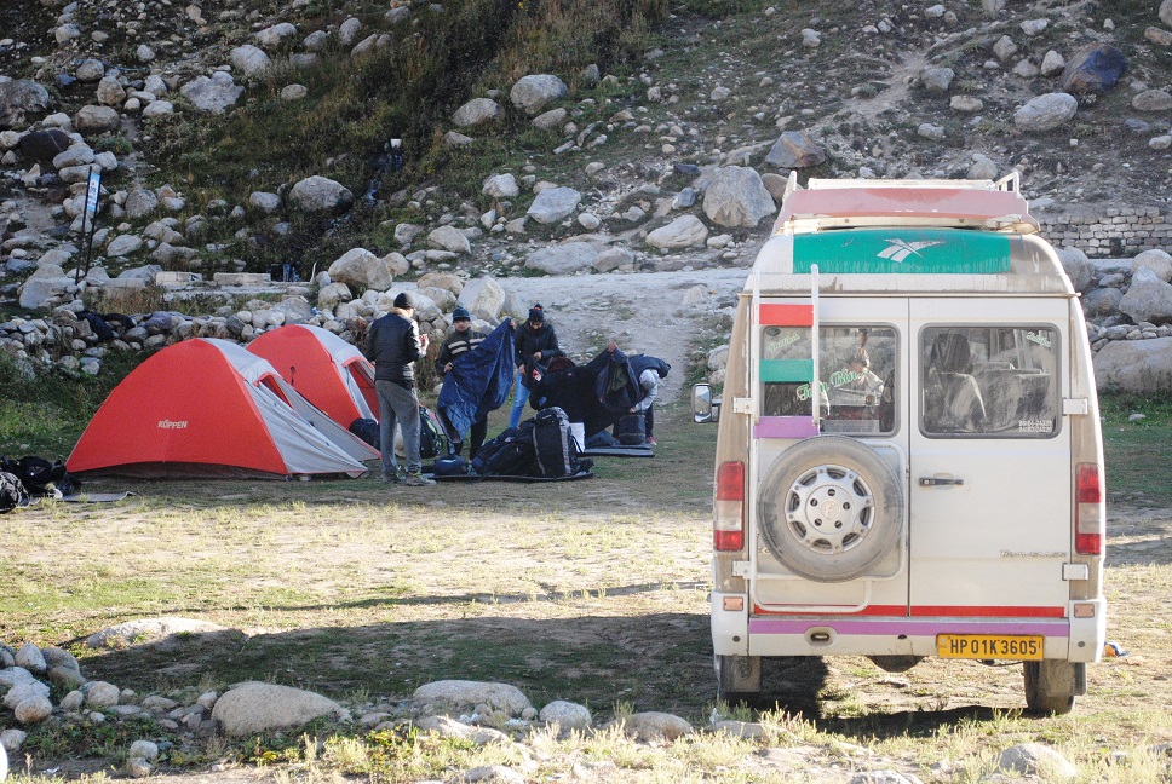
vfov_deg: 16.6
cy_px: 392
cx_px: 586
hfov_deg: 24.6
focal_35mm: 82
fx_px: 2689
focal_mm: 55
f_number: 5.6
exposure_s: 1/400
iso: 800
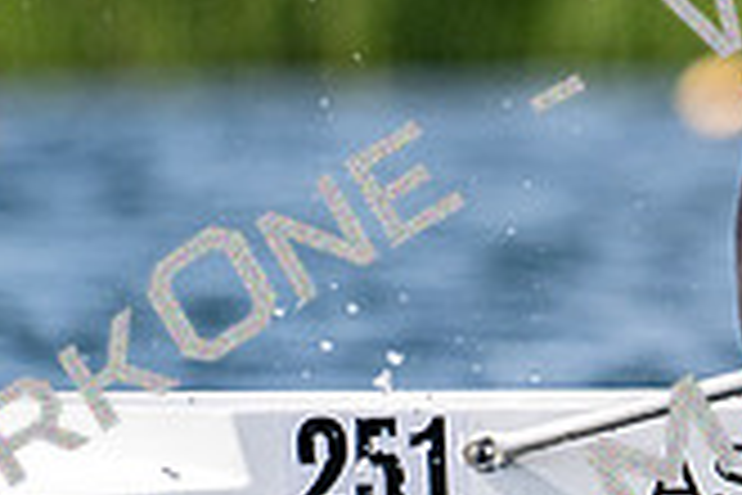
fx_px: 43342
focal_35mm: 2103
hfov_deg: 1.0
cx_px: 1210
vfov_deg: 0.7
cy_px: 72
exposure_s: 1/2500
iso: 220
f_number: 4.5
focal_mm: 400
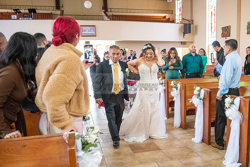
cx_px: 164
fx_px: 268
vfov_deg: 34.4
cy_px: 105
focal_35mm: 39
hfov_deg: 49.3
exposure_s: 1/250
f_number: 2.8
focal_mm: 29
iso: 2000
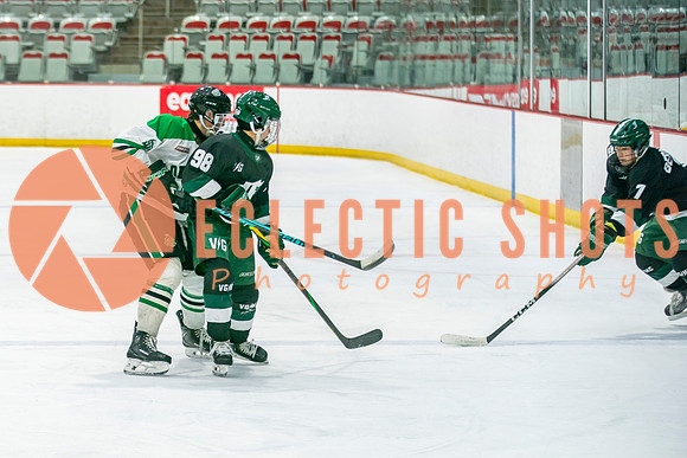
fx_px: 3390
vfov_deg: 7.7
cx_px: 109
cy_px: 306
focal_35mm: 178
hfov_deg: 11.5
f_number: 3.2
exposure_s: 1/640
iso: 400
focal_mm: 105
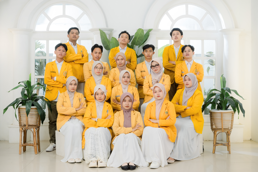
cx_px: 129
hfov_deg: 39.6
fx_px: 358
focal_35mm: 50
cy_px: 86
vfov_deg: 27.0
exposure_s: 1/40
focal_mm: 50
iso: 640
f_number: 7.1
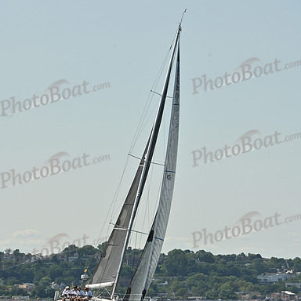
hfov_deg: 7.6
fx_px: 2273
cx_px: 151
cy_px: 198
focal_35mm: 231
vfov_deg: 7.6
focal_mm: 180
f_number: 13
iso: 320
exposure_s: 1/1000
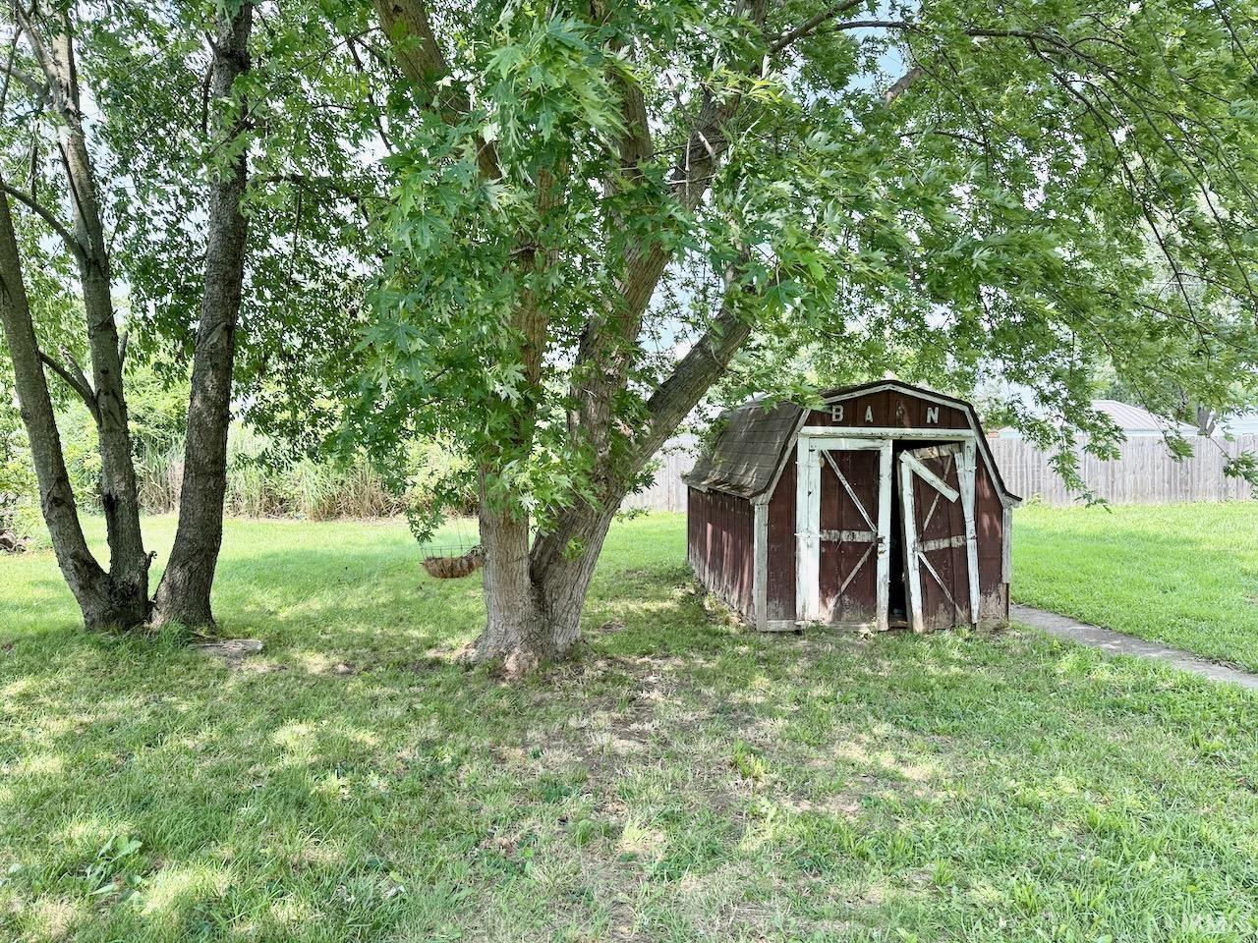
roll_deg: -0.9
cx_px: 629
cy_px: 472
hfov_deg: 71.6
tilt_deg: -1.2
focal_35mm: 24
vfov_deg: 56.8
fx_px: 872
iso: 100
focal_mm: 6.76
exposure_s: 1/607
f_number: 1.78
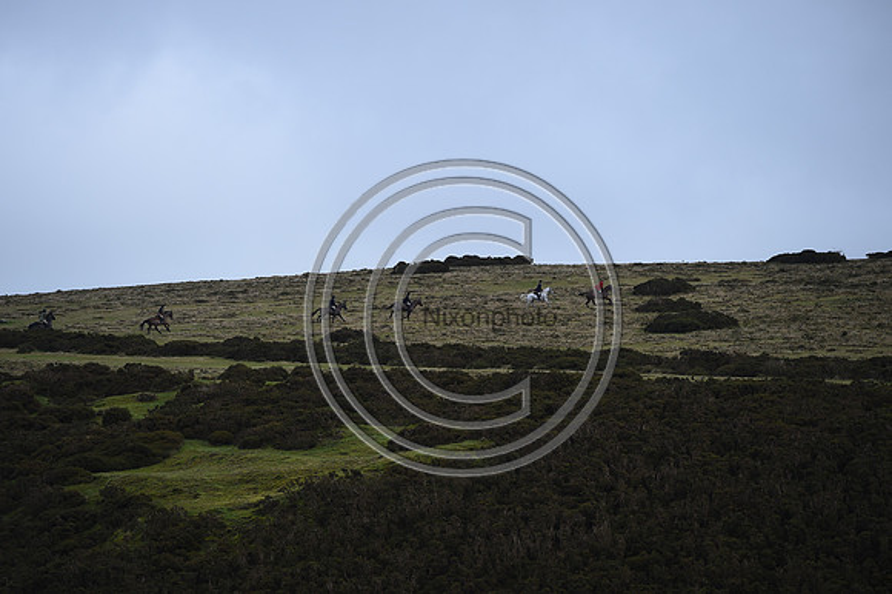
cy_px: 297
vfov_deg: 6.9
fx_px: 4953
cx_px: 446
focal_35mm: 200
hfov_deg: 10.3
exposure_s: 1/800
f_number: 4.5
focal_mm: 200
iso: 200
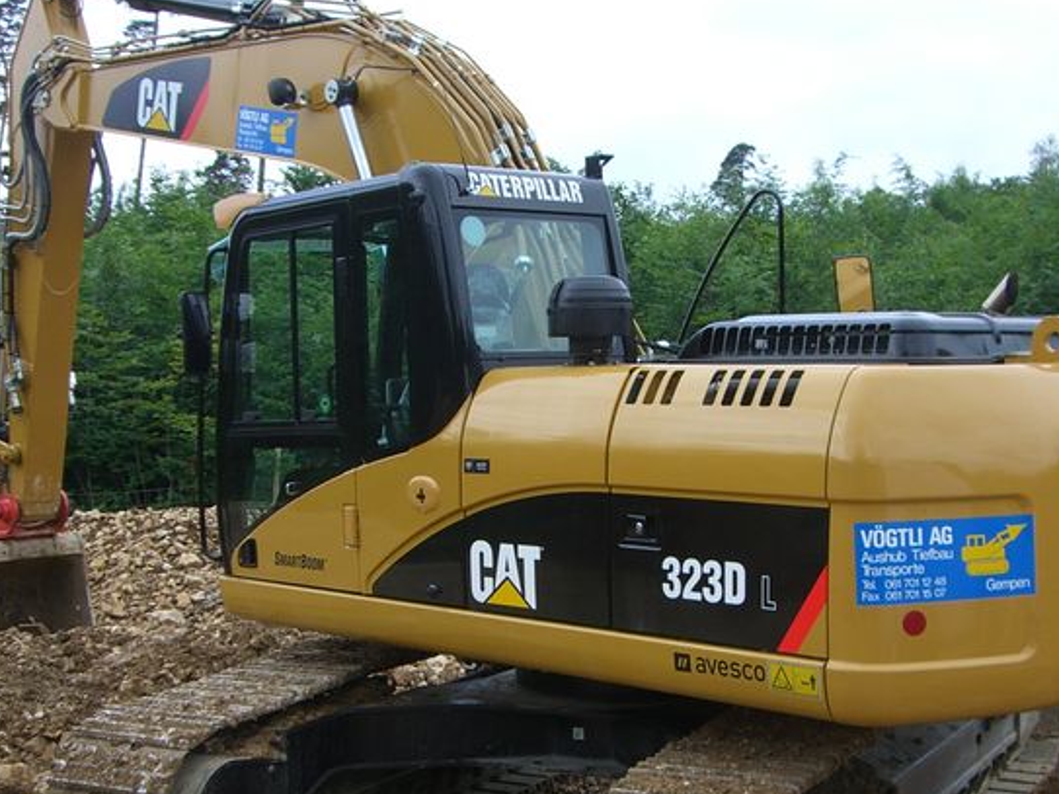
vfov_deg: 26.0
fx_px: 1713
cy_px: 480
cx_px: 614
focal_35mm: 56
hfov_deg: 34.3
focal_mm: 6.2
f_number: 4.3
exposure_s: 1/250
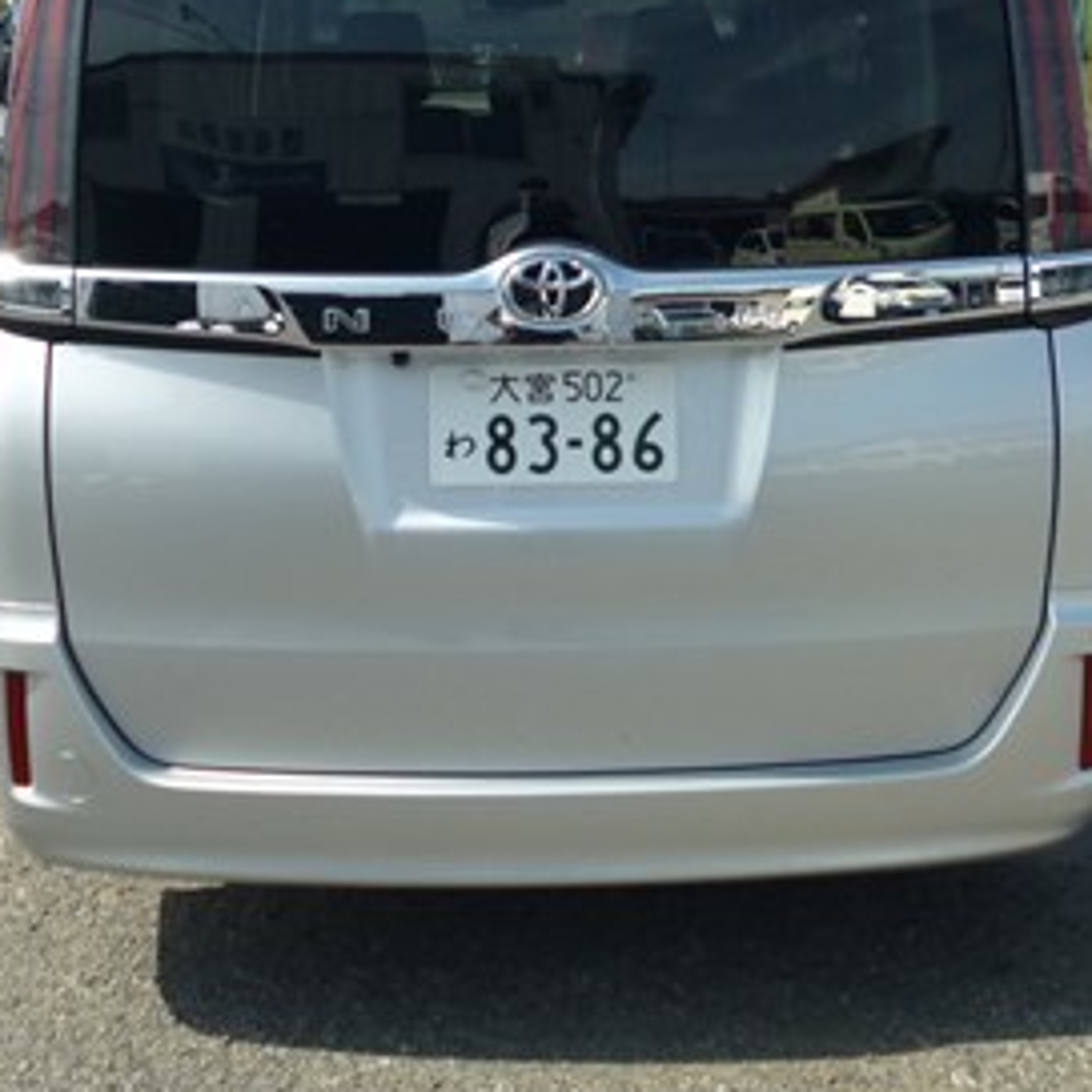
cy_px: 213
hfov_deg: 34.0
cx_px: 518
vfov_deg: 33.0
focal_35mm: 50
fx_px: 1785
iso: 100
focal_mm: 4.3
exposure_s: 1/160
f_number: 9
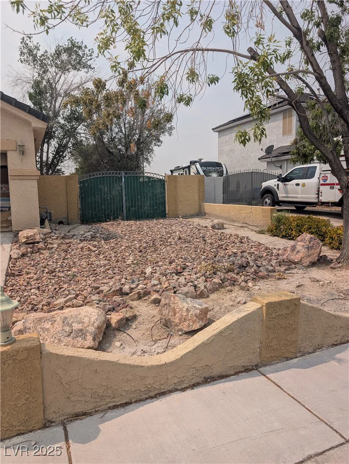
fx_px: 322
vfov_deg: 71.5
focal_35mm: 24
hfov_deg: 56.9
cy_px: 232
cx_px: 174
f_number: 1.68
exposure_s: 1/1110
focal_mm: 6.9
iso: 20
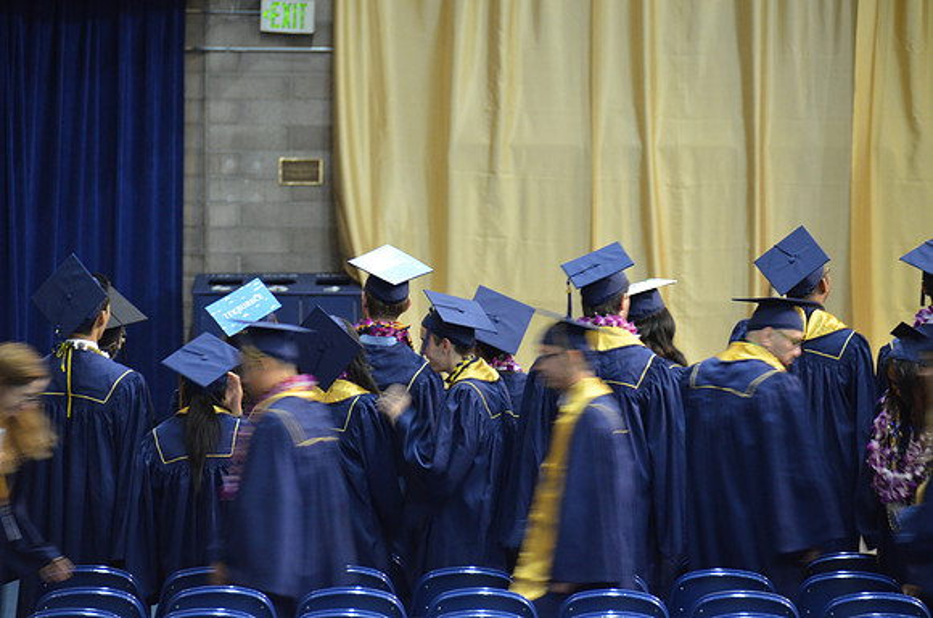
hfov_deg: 6.0
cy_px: 309
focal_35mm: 345
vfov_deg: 4.0
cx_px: 466
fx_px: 8922
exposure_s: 1/15
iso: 1600
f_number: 5.6
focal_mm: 230
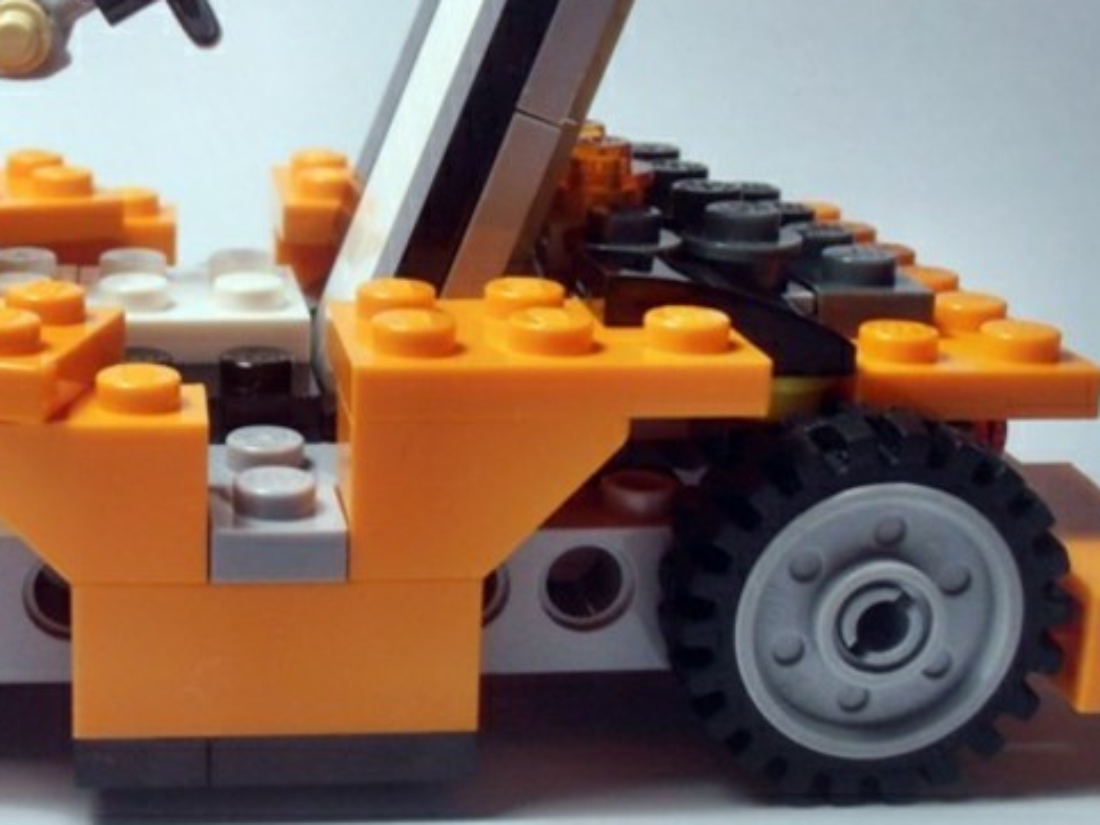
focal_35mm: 69
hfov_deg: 27.6
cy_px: 373
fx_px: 2192
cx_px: 225
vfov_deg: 21.3
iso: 80
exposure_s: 1/40
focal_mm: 6.61
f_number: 3.9
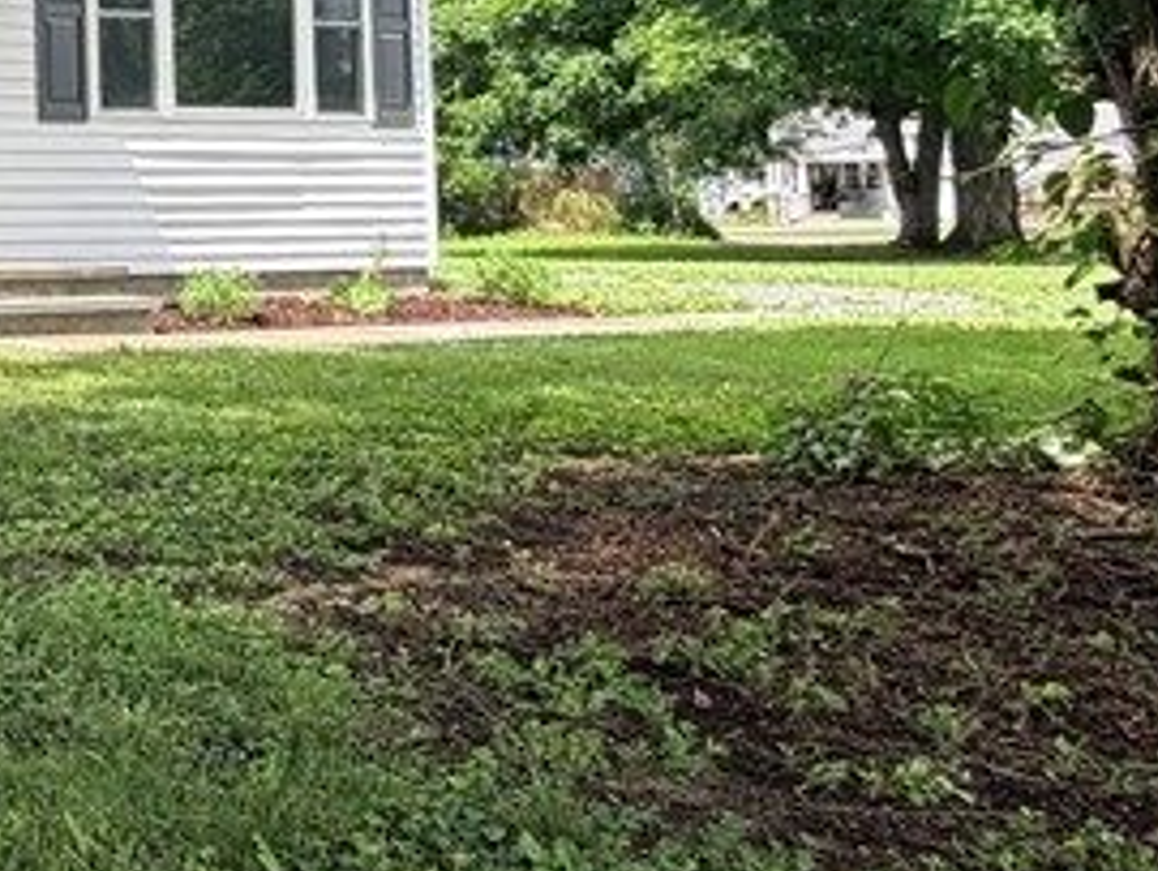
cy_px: 112
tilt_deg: +2.8
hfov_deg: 29.1
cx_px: -356
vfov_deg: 26.8
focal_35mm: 53
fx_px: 1775
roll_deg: +1.1
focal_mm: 2.22
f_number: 2.2
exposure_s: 1/726
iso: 40
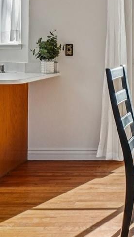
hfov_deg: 15.3
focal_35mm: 67
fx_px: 421
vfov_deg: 30.8
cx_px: 249
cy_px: 50
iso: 400
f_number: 8
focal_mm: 13
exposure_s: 1/80
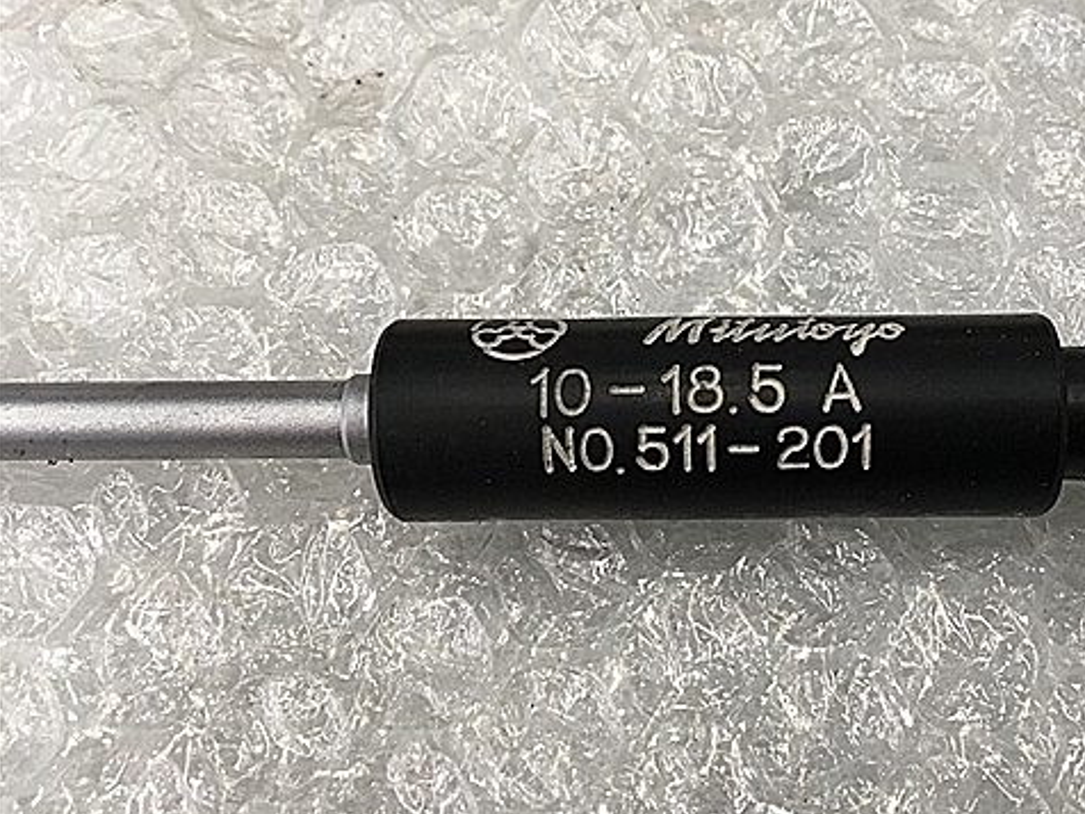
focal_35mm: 39
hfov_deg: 47.1
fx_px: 1222
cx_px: 725
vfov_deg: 36.8
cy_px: 433
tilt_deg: -73.2
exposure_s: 1/30
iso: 40
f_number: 2.2
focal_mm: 4.15
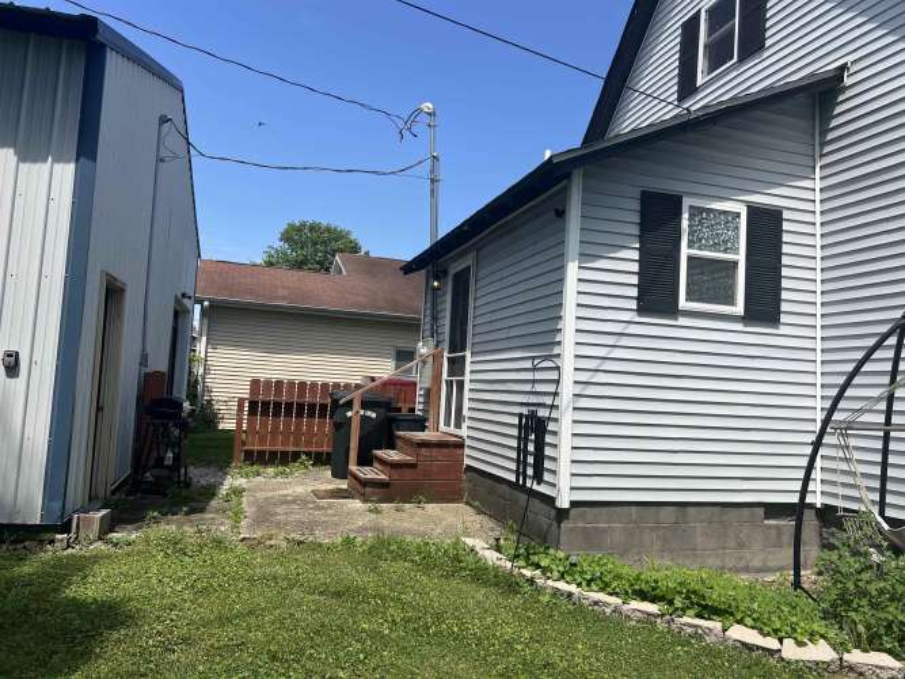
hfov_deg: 67.3
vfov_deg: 53.0
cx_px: 452
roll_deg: -4.1
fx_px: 680
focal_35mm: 26
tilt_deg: +4.4
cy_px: 340
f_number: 1.5
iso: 50
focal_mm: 5.7
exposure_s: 1/3356
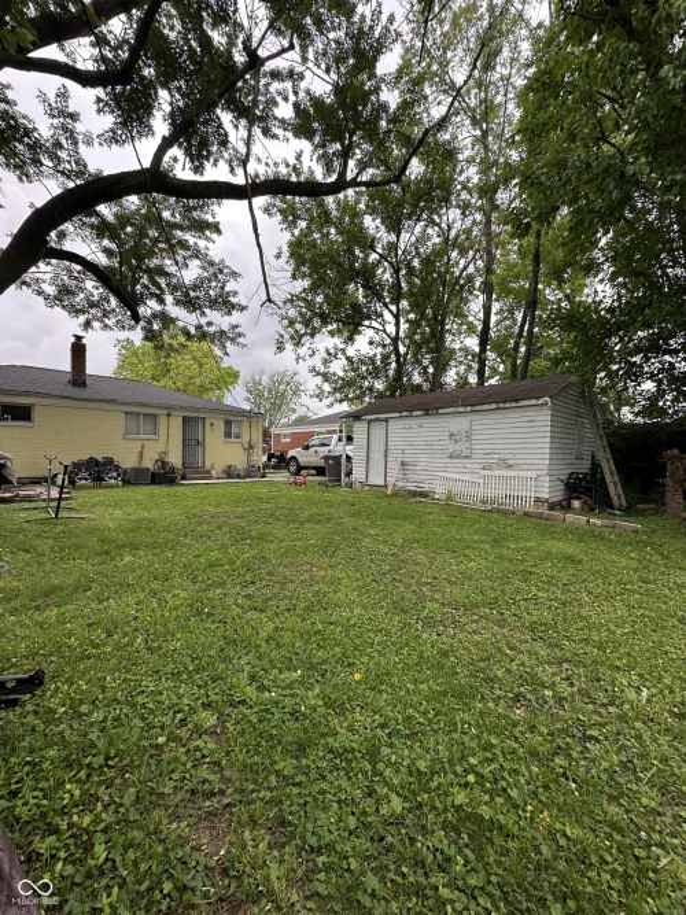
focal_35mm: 14
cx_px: 343
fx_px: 370
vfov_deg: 102.1
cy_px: 458
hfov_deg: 85.7
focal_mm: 2.22
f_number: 2.2
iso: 40
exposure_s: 1/207
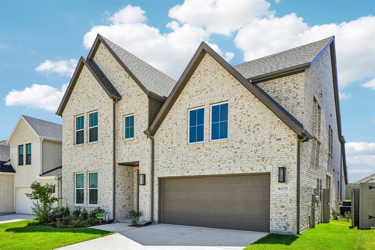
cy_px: 125
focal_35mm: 22
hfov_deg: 78.6
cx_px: 188
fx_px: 229
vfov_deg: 57.2
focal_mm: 15
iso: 400
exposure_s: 1/1250
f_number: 8
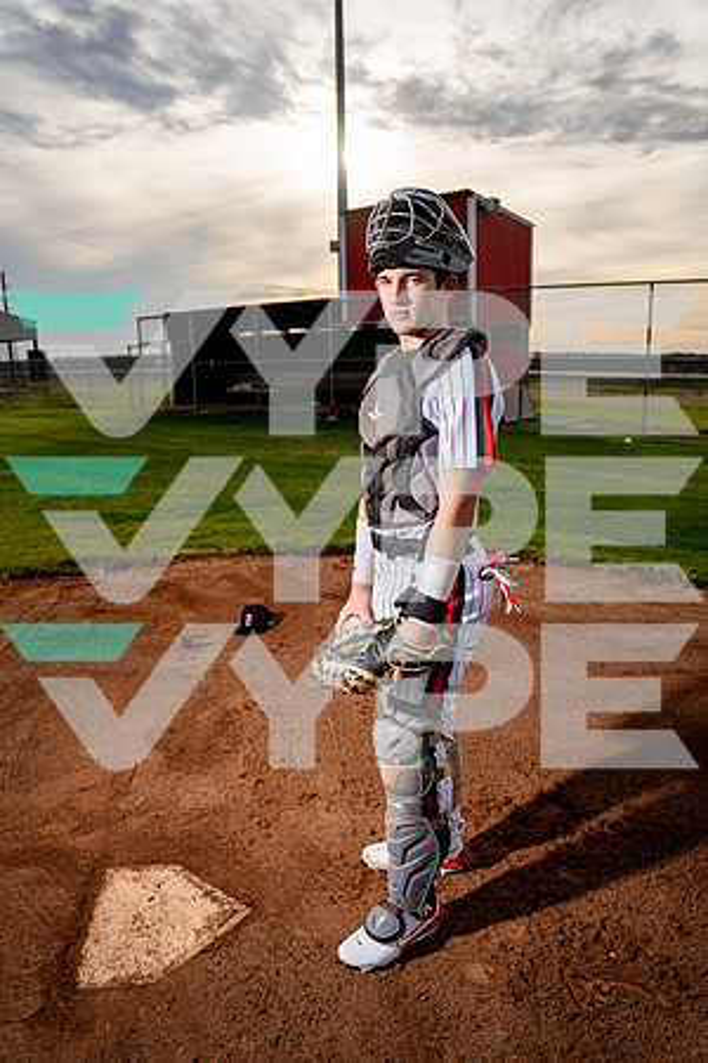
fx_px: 737
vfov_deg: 71.5
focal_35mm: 25
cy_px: 532
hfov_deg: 51.3
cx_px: 354
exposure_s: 1/1000
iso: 100
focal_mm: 25
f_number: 4
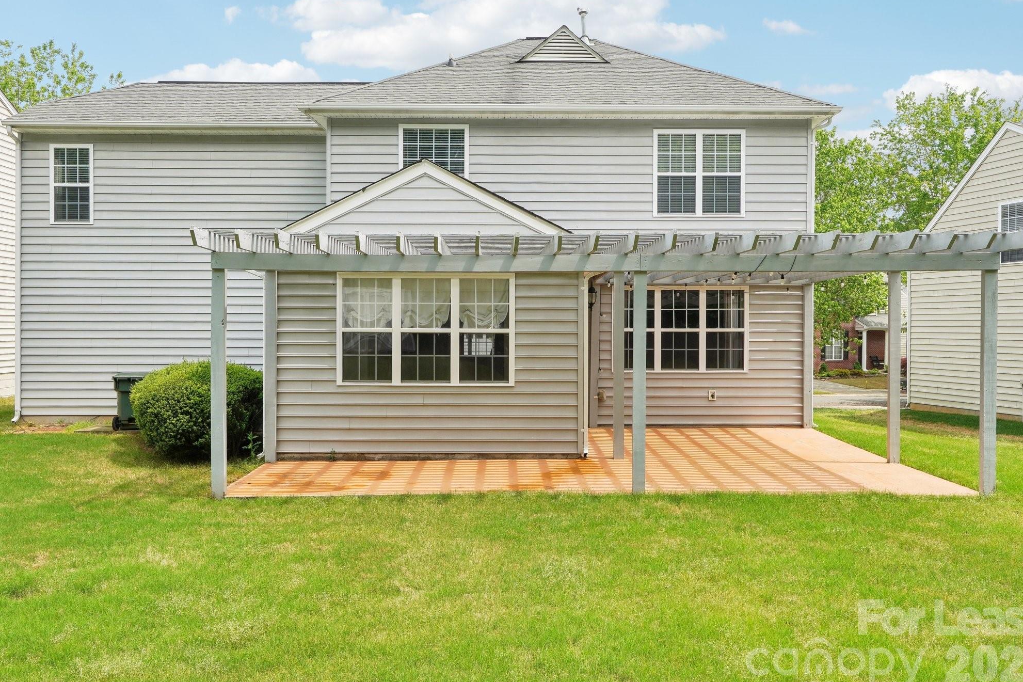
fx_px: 881
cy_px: 348
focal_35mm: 31
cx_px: 528
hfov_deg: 60.3
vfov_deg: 42.3
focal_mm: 20
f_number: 8
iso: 100
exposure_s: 1/90
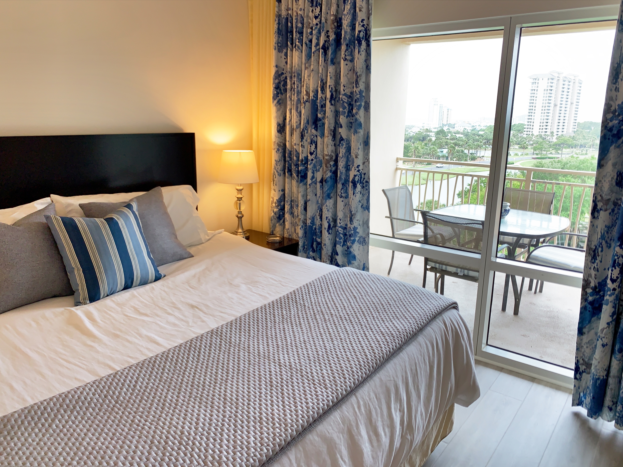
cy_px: 234
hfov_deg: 67.3
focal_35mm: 26
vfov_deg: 53.1
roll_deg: -1.2
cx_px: 312
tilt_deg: -12.7
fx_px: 468
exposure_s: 1/122
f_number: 1.8
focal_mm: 4.25
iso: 40
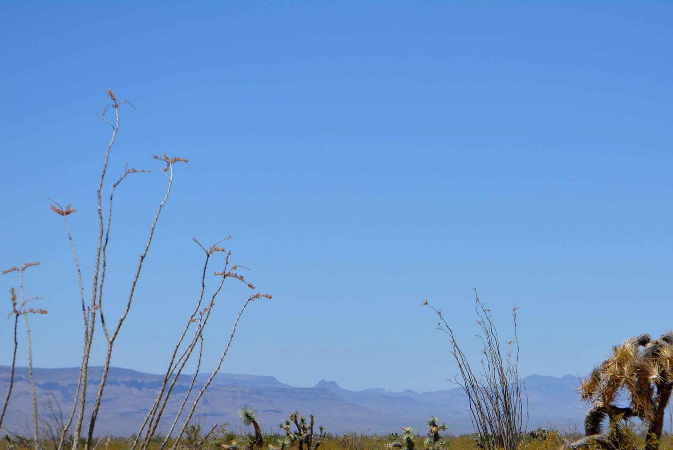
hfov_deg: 16.4
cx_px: 413
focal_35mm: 125
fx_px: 2334
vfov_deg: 11.0
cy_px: 339
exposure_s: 1/2000
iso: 400
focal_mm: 55
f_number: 7.1
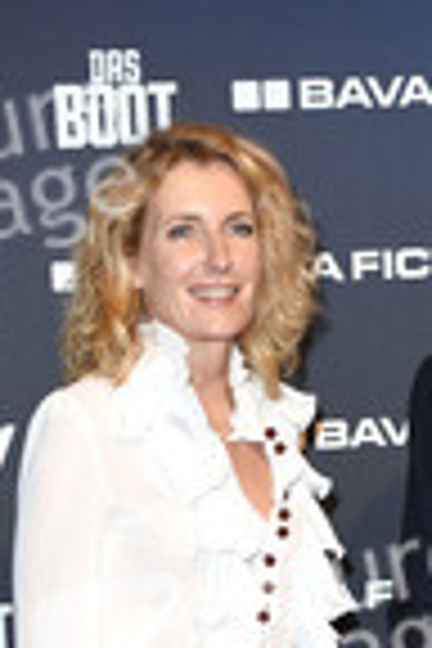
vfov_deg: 13.8
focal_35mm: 142
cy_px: 864
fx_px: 2556
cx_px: 396
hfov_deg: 9.6
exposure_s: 1/160
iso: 500
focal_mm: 34
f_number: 6.3
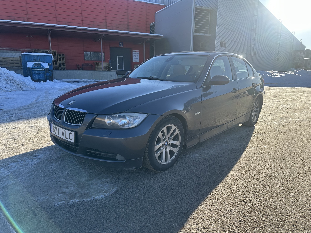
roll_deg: -2.6
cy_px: 116
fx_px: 216
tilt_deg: -11.8
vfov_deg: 56.8
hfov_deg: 71.6
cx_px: 156
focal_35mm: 24
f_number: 1.78
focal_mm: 6.86
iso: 80
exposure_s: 1/2252
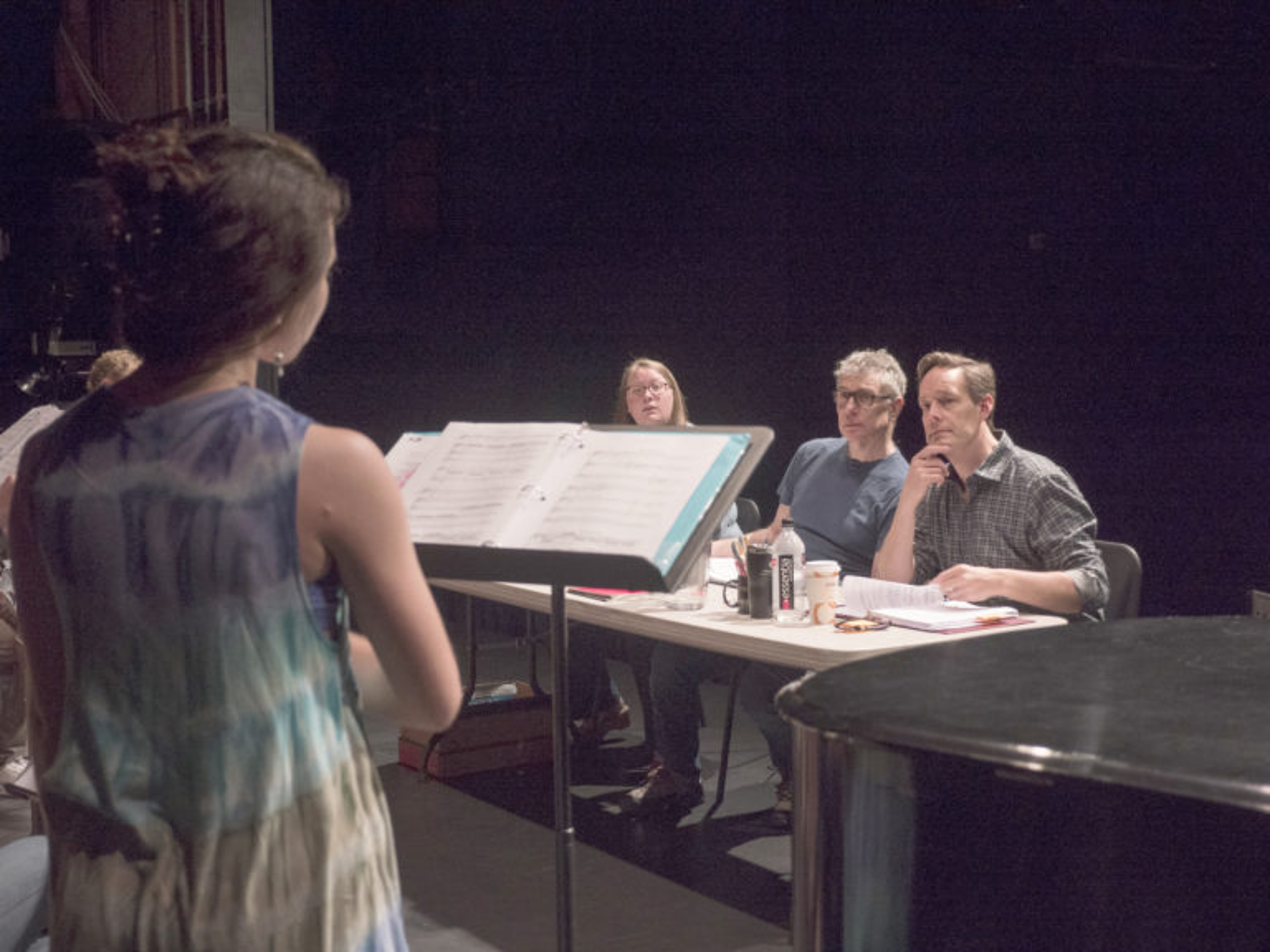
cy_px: 476
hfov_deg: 39.7
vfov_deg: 30.3
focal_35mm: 48
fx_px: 1761
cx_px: 635
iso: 1250
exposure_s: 1/60
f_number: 2.8
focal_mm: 24
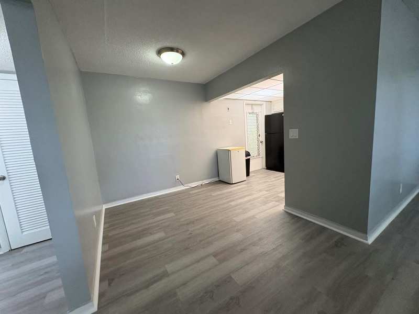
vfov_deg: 85.7
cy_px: 157
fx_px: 169
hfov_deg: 102.1
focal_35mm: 14
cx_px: 210
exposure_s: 1/60
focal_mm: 2.22
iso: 250
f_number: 2.2
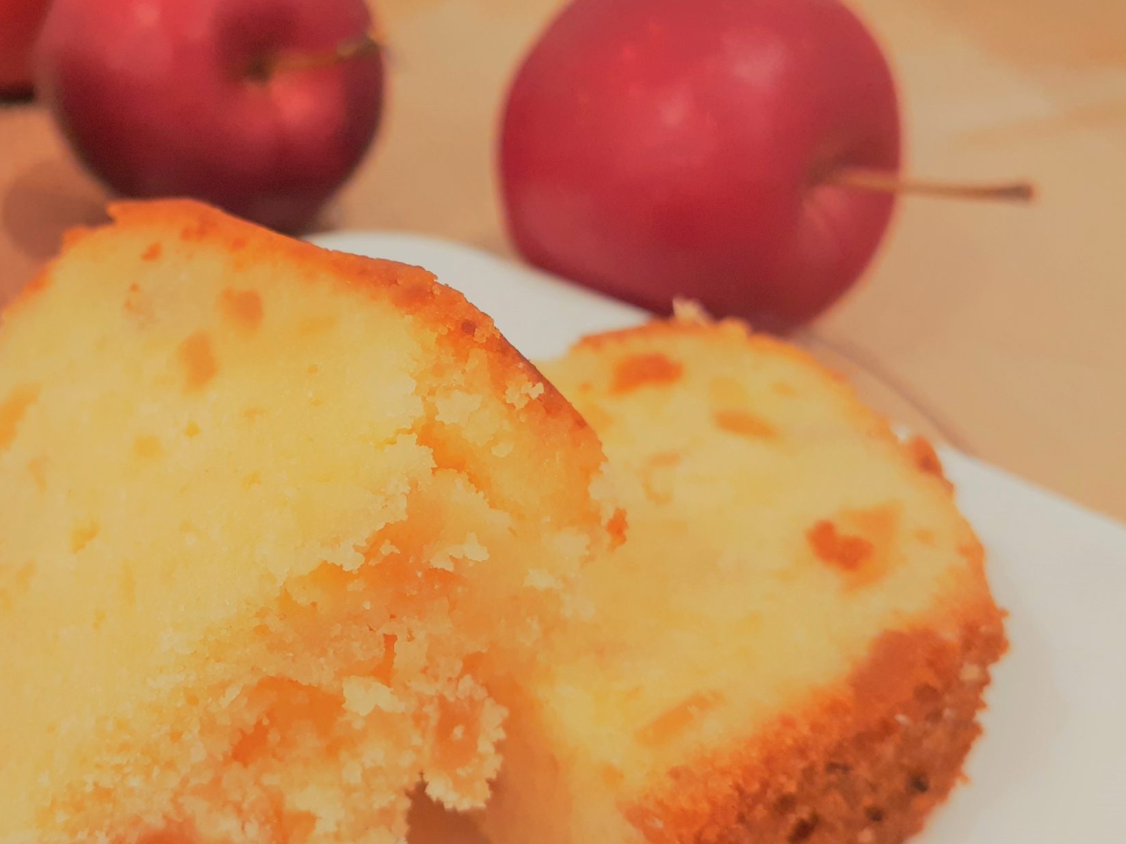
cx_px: 350
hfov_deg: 44.0
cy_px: 420
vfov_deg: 34.3
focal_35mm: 42
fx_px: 1366
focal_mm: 3.6
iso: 160
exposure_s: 1/50
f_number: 1.9
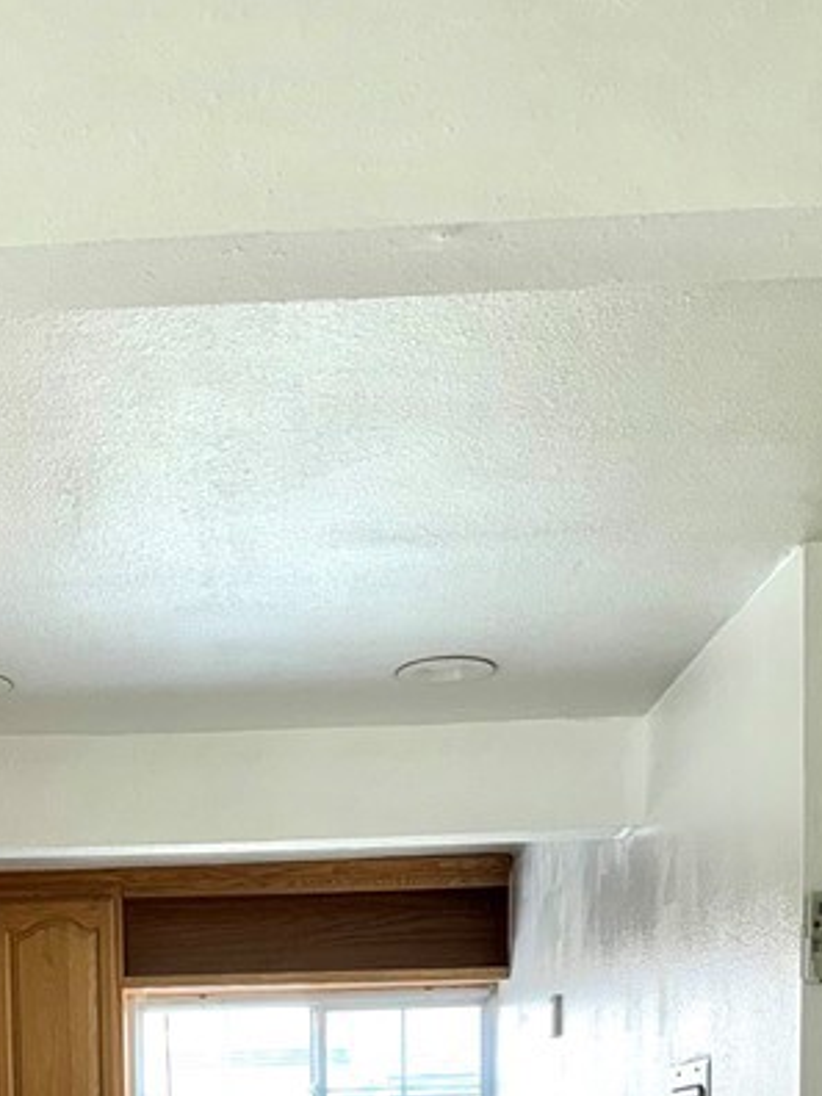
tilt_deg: -4.7
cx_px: 89
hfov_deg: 23.1
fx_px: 1963
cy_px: 1367
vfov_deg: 27.0
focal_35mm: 62
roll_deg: +1.8
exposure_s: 1/41
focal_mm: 6.86
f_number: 1.78
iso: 64
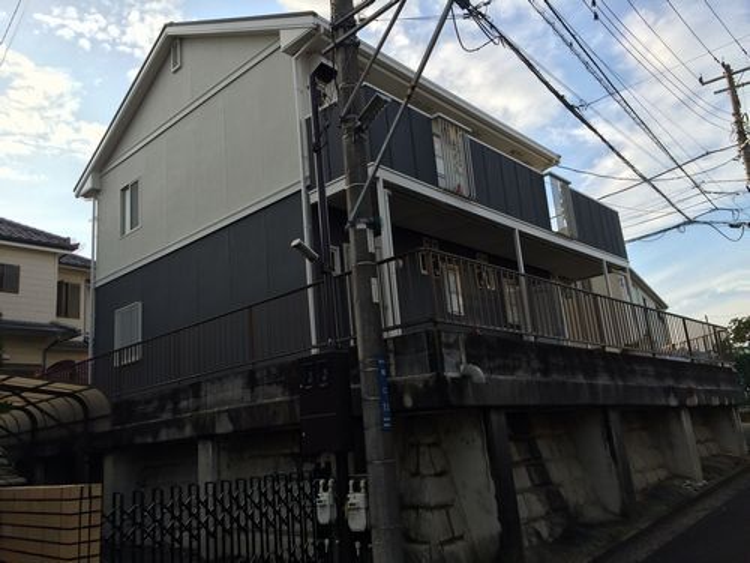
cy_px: 282
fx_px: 628
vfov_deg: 48.2
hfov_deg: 61.7
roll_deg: -0.7
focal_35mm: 29
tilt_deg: +16.5
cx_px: 375
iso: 32
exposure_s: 1/1208
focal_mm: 4.15
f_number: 2.2
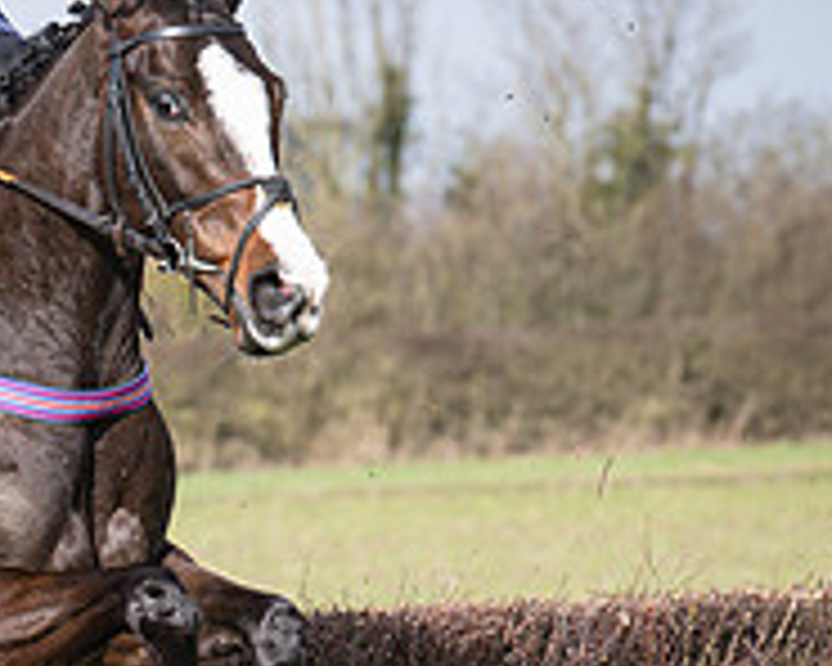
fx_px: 11893
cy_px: 487
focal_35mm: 483
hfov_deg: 4.0
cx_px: -127
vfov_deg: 3.2
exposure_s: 1/3200
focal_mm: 110
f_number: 4
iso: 400
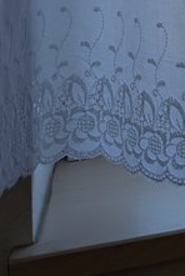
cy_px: -190
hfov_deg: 12.4
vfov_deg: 17.9
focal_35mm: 96
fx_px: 738
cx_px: 384
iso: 21
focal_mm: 6.9
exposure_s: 1/384
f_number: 1.68
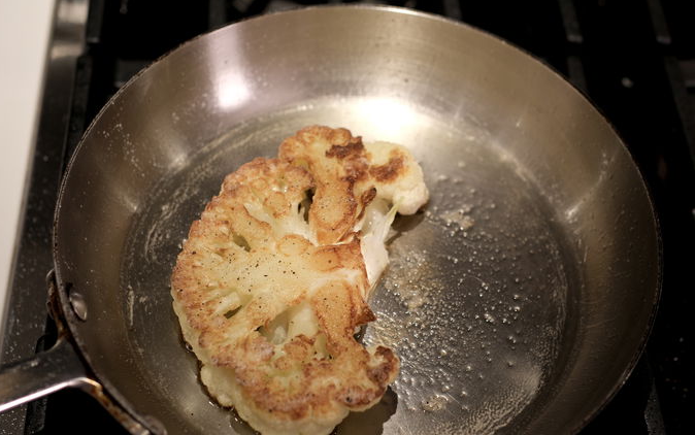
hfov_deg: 39.6
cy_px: 256
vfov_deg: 25.3
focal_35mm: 51
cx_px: 341
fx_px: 966
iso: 160
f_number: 2.8
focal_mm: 30
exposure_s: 1/42
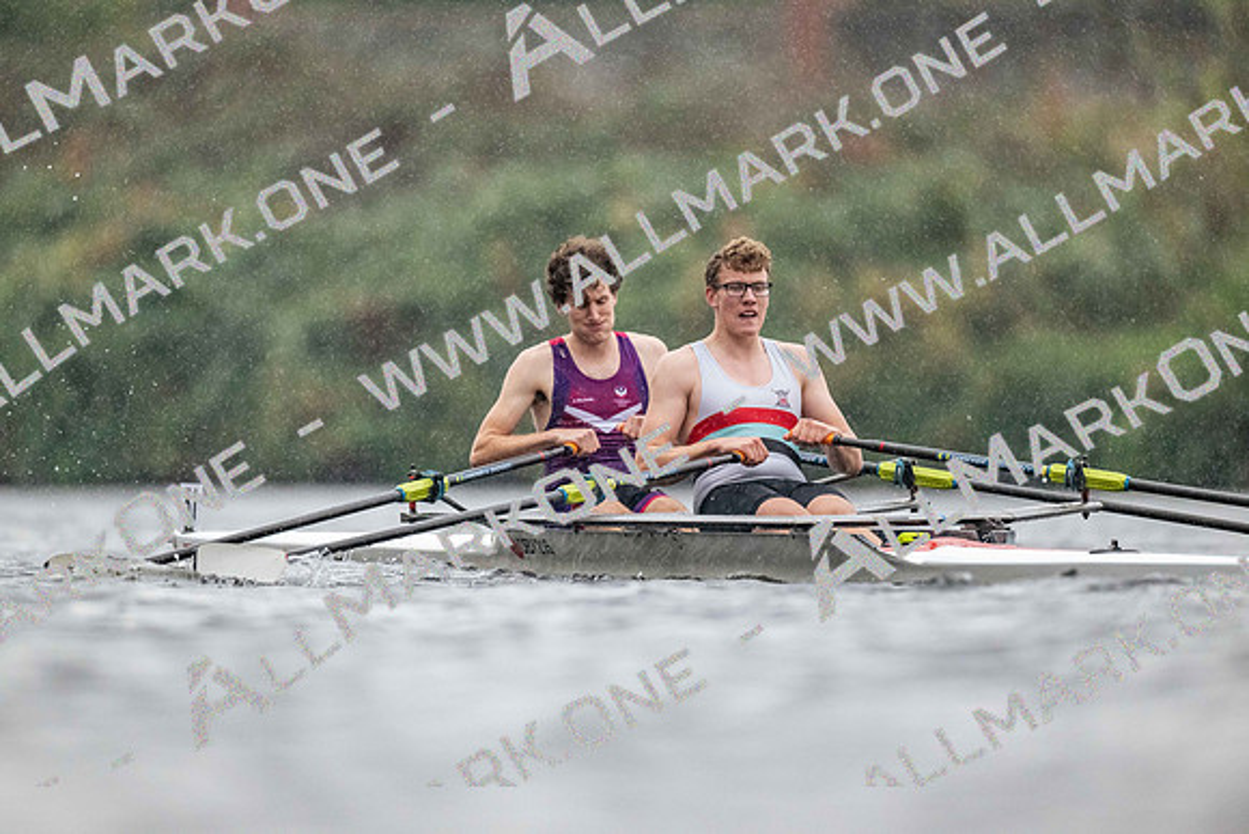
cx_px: 624
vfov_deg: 2.3
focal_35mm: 600
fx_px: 20821
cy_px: 417
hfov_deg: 3.4
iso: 4500
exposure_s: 1/2500
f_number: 4
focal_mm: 600
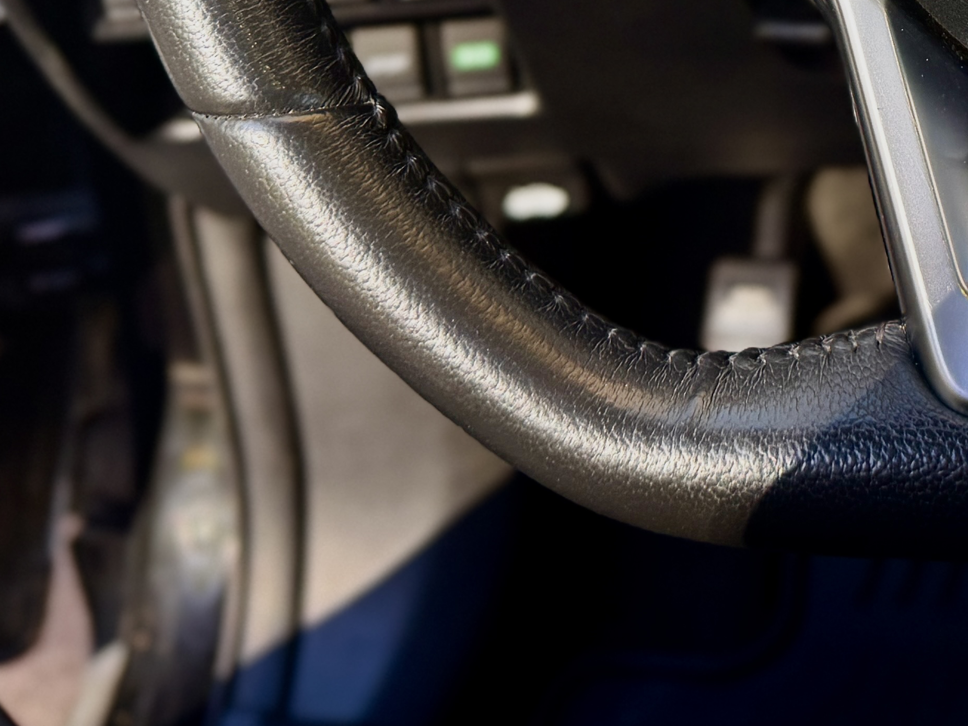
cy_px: -359
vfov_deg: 17.8
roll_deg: +0.6
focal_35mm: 74
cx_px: 1061
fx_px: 2069
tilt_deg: -25.8
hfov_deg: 24.6
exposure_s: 1/121
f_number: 1.78
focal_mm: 6.76
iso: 125
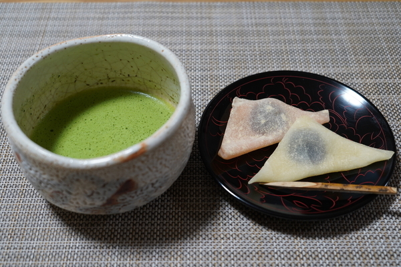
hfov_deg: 42.7
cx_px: 200
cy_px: 134
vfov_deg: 29.2
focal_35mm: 46
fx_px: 512
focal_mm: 46
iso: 800
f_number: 5.6
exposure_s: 1/50
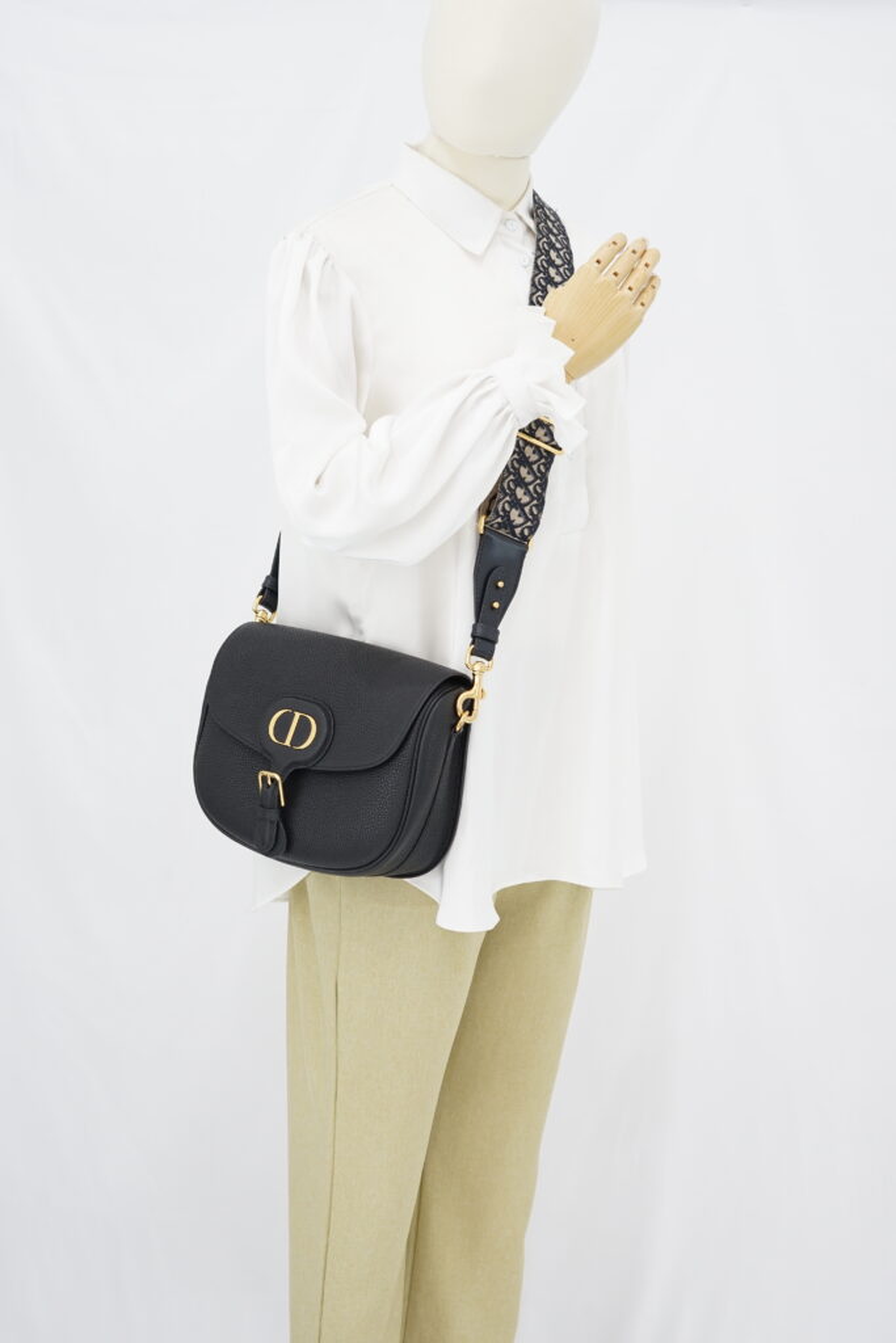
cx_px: 448
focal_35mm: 50
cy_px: 672
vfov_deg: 39.6
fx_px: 1866
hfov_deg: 27.0
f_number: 6.3
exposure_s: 1/8
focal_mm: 50
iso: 640
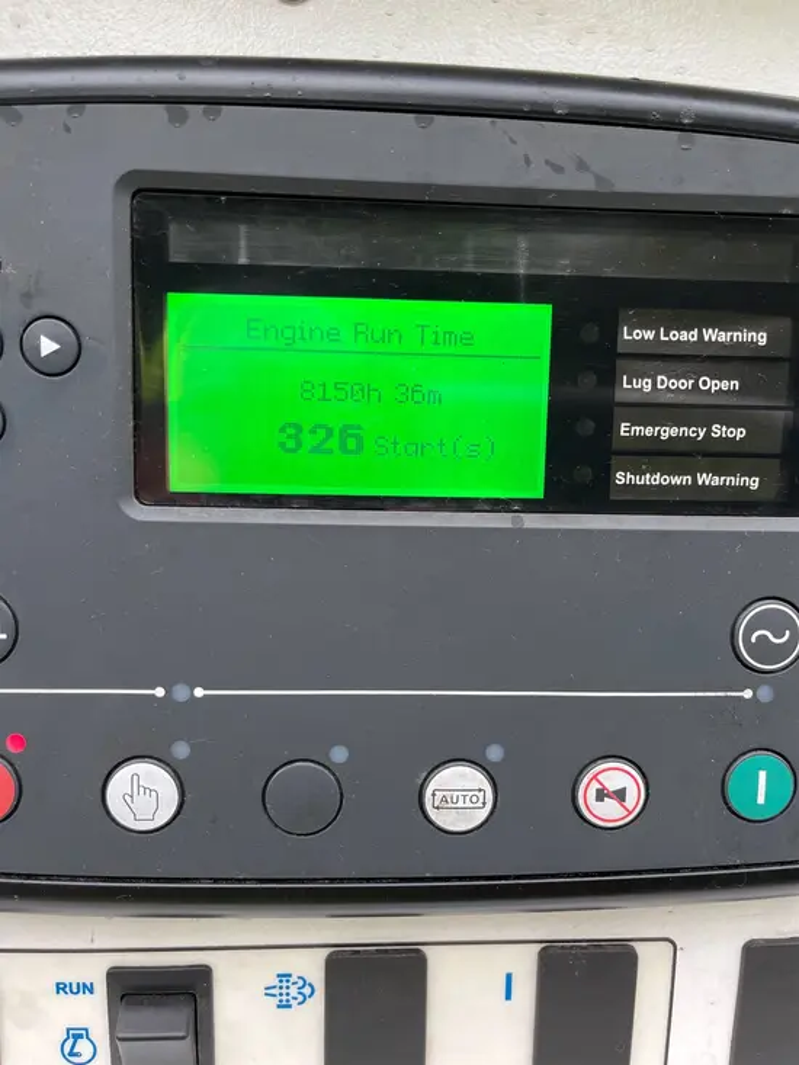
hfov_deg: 53.1
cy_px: 532
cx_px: 400
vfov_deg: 67.3
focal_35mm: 26
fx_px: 800
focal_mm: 5.1
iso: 125
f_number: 1.6
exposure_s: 1/121
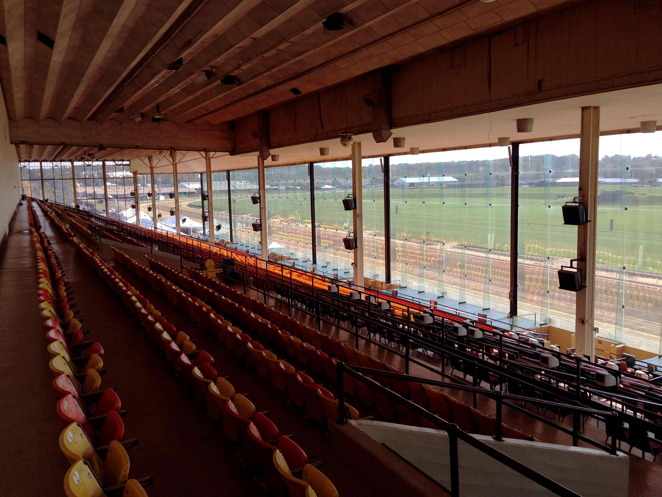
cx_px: 331
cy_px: 248
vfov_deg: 42.9
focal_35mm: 33
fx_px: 631
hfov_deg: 55.4
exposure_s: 1/661
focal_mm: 4.12
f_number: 2.4
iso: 50
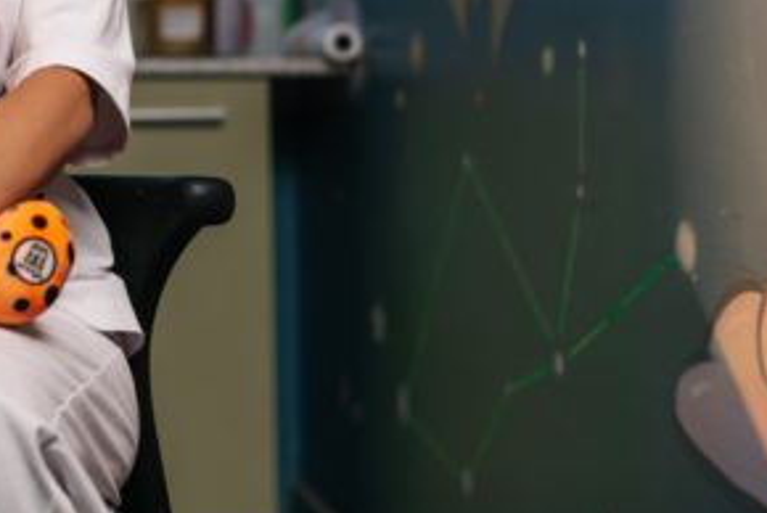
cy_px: -48
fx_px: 2047
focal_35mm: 96
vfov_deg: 14.0
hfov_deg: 20.2
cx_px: -101
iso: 200
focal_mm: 35
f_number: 1.4
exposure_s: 1/125
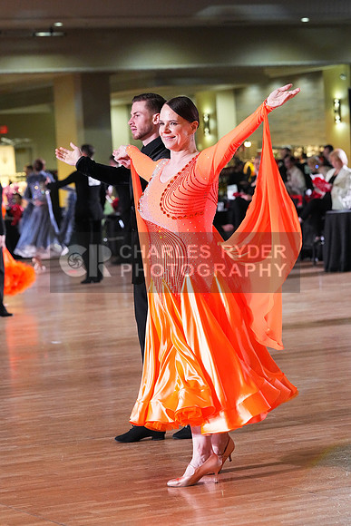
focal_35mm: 126
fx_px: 1842
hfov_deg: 10.9
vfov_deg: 16.3
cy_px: 263
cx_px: 176
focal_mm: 126
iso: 10000
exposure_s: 1/400
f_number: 5.6
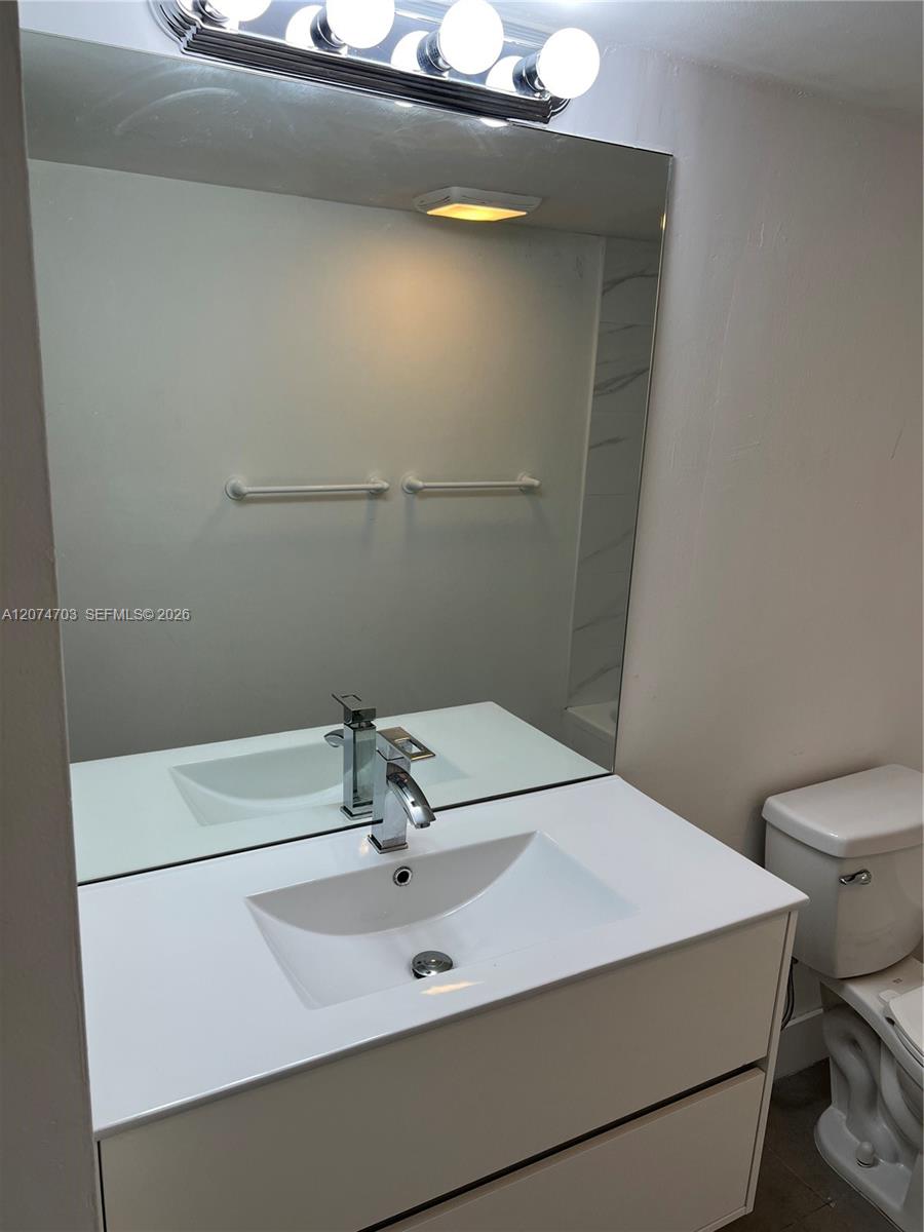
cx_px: 462
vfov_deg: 67.3
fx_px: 925
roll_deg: -3.4
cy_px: 616
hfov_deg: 53.1
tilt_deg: -14.8
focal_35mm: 26
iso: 40
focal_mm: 5.7
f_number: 1.5
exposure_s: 1/179
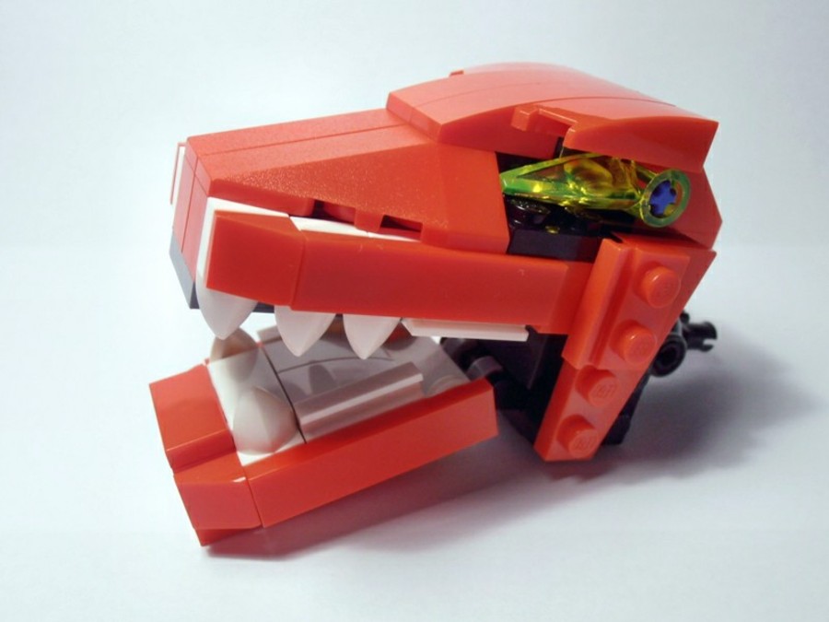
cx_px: 414
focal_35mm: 37
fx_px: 886
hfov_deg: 50.1
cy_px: 311
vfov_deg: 38.7
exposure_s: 1/40
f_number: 3.9
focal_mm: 6.61
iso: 100
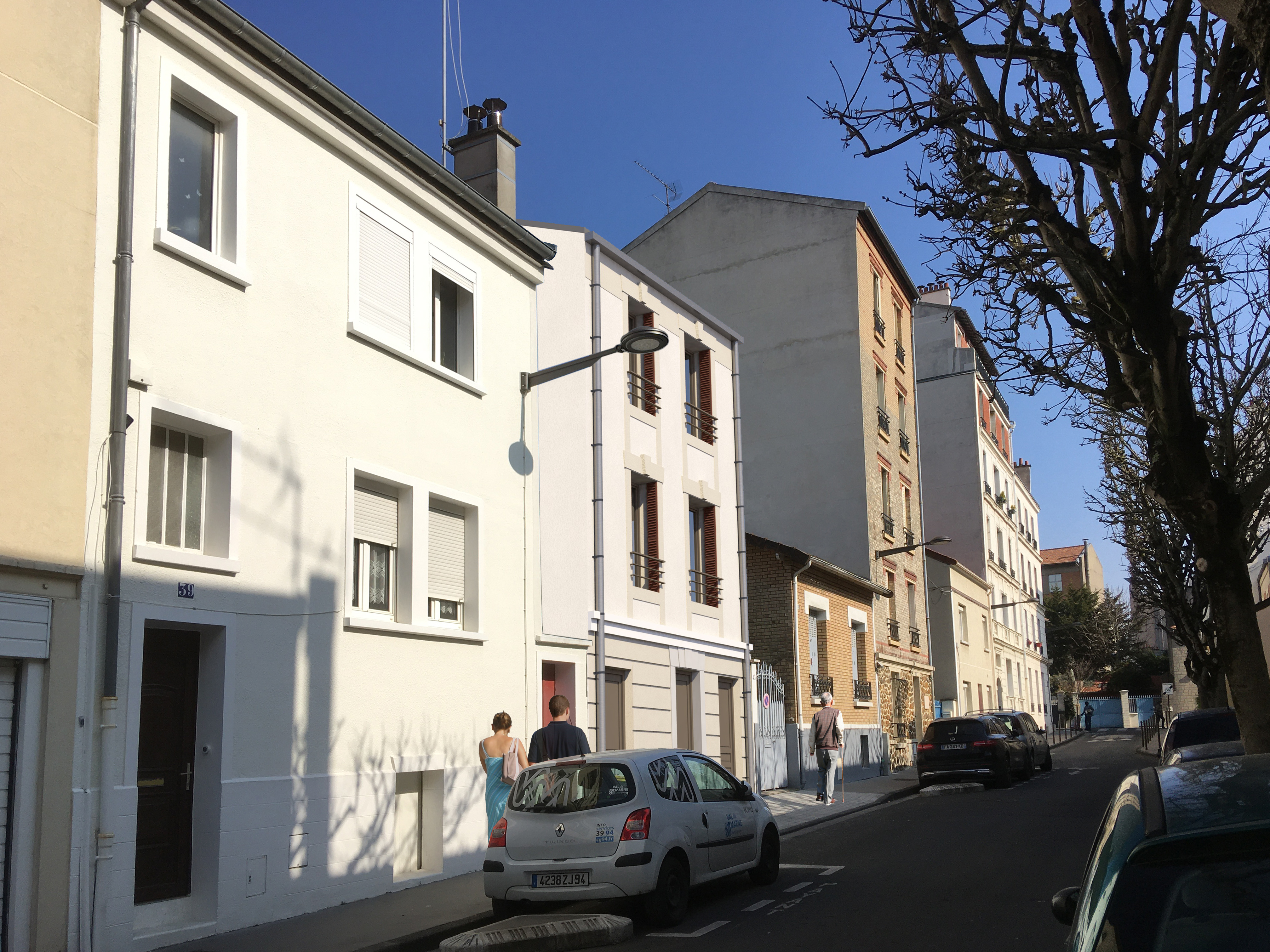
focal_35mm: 29
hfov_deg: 61.7
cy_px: 476
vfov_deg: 48.2
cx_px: 635
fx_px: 1064
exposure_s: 1/1709
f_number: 2.2
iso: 25
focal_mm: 4.15
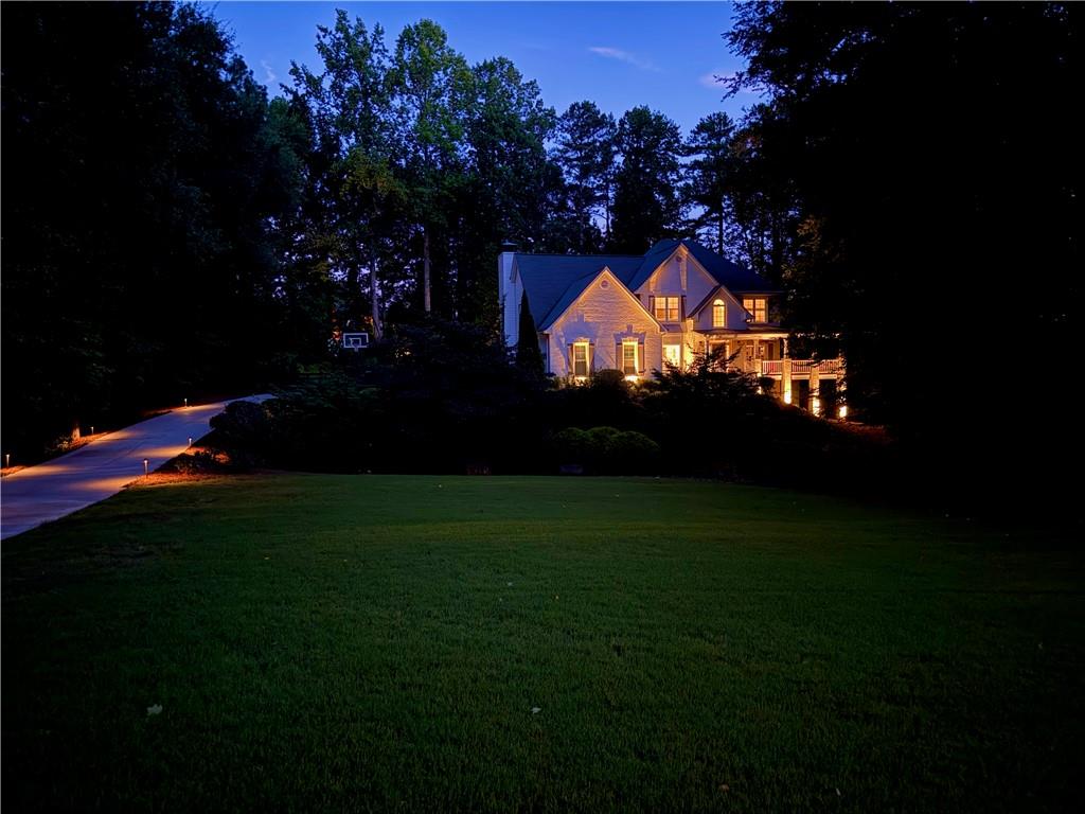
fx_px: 752
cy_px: 407
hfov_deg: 71.6
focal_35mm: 24
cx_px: 542
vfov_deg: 56.8
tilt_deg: -2.9
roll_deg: +1.5
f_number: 1.78
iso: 3200
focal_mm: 6.76
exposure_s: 1/9
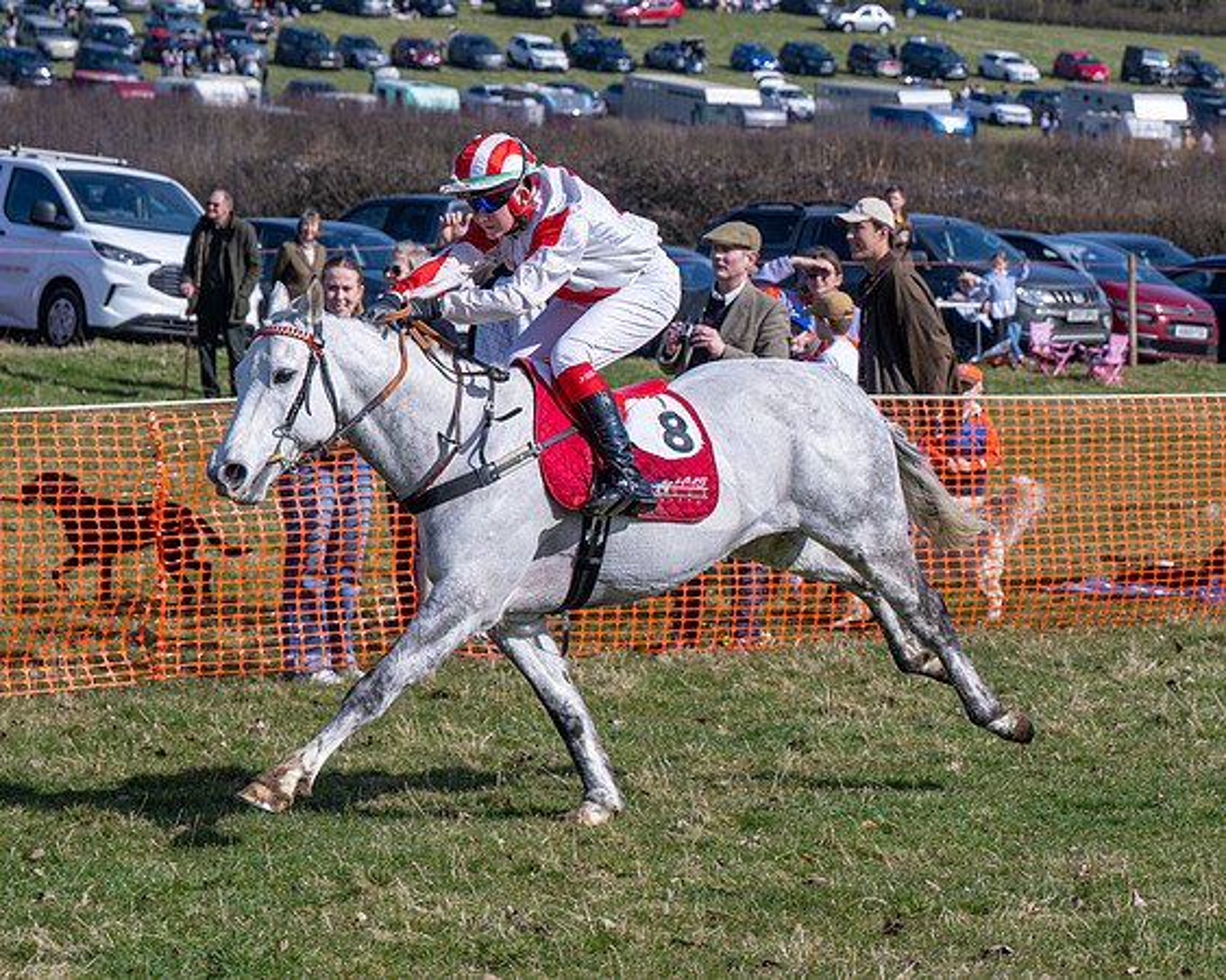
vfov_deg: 11.2
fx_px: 5009
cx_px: 833
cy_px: 539
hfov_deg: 13.9
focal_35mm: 138
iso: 200
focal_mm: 70
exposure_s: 1/2000
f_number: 5
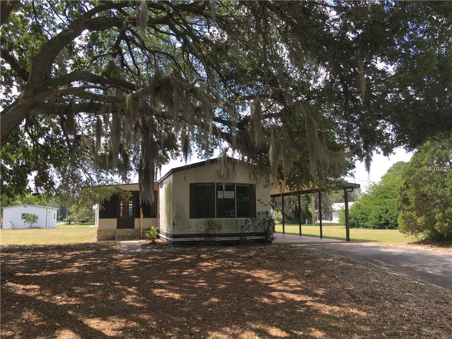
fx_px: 379
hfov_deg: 61.7
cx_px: 226
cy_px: 170
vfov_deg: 48.2
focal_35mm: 29
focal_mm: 4.15
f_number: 2.2
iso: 25
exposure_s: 1/541
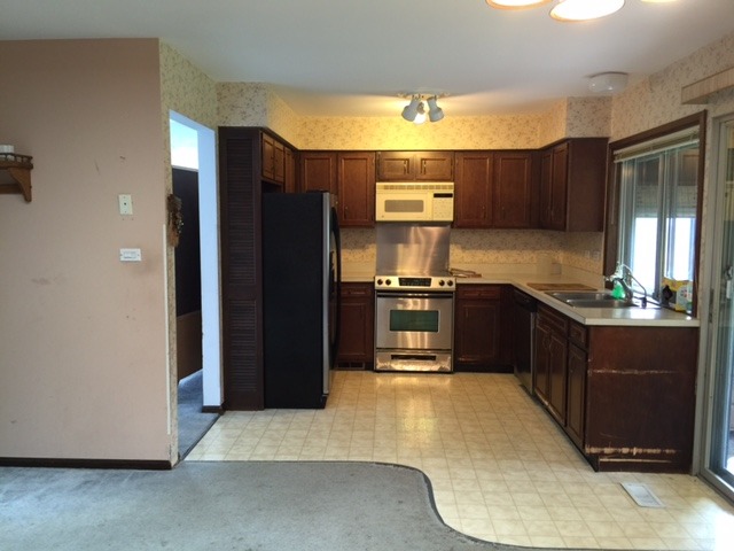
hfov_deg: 61.7
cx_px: 367
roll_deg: -1.2
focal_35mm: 29
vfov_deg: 48.2
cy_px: 276
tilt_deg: -5.8
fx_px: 615
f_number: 2.2
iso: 50
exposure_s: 1/15
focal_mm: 4.15
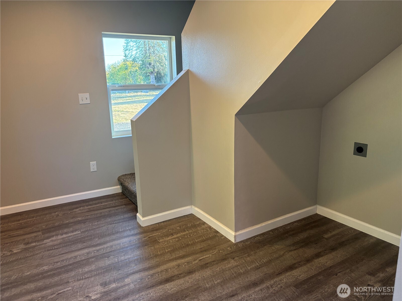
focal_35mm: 26
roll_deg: +2.4
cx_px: 201
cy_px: 150
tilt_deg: -12.2
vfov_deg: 53.1
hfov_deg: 67.3
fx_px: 302
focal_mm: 5.96
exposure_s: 1/120
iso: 200
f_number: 1.6
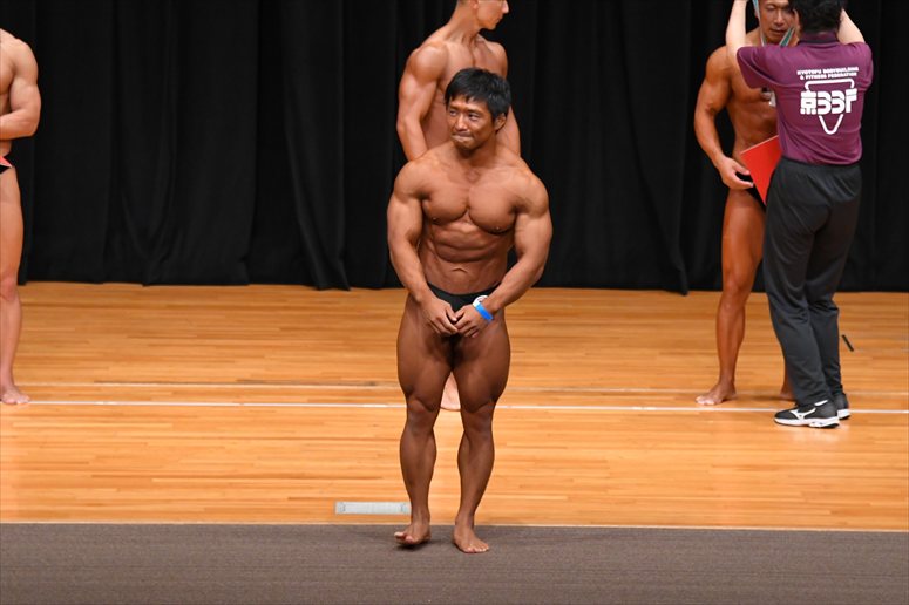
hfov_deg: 8.1
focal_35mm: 255
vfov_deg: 5.4
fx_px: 6436
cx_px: 454
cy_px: 302
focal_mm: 170
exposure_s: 1/400
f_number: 5.6
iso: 4000
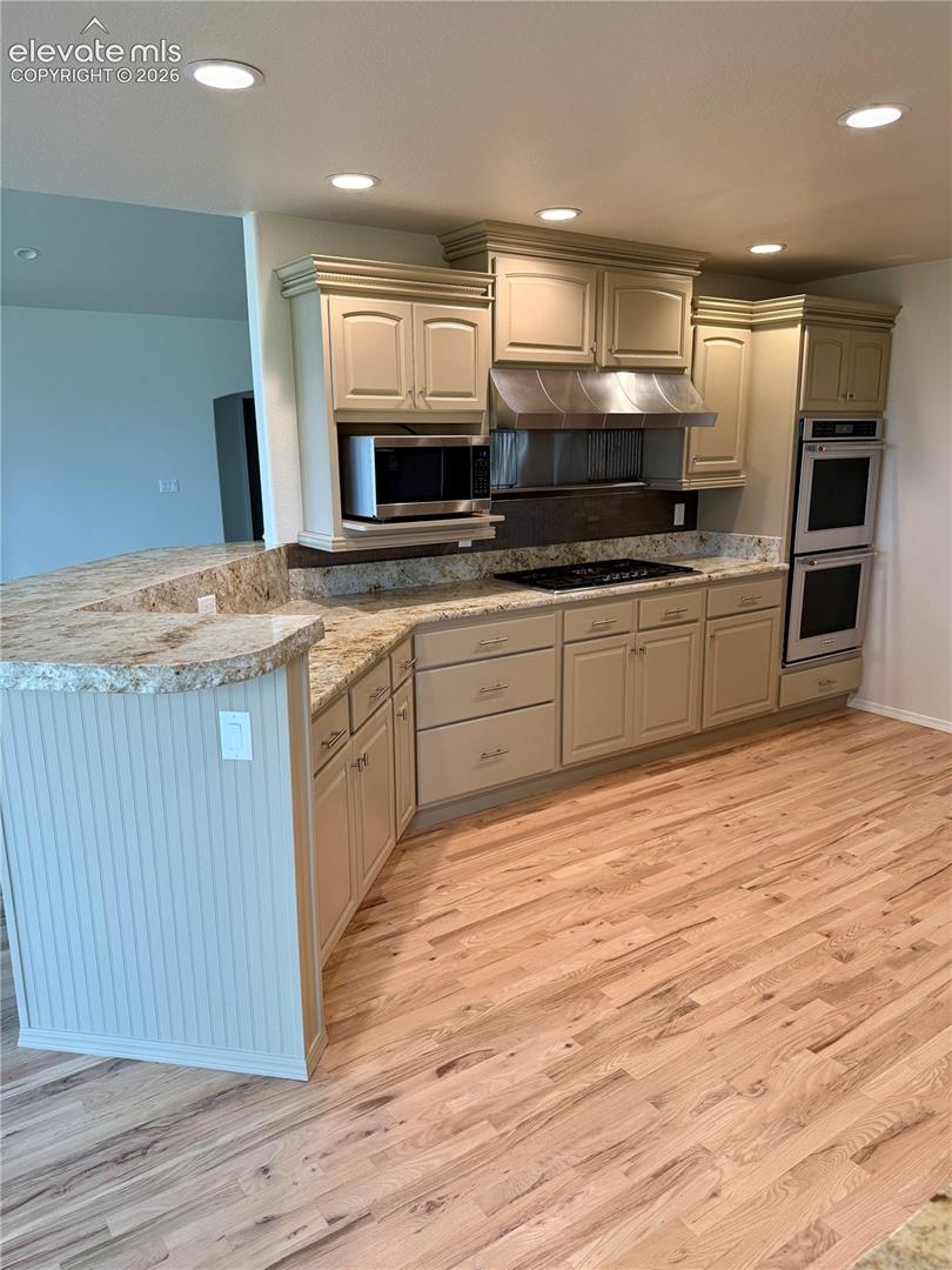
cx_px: 476
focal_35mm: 24
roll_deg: +0.4
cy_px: 635
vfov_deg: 71.6
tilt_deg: -12.3
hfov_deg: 56.8
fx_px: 880
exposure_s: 1/225
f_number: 1.78
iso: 200
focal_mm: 6.76
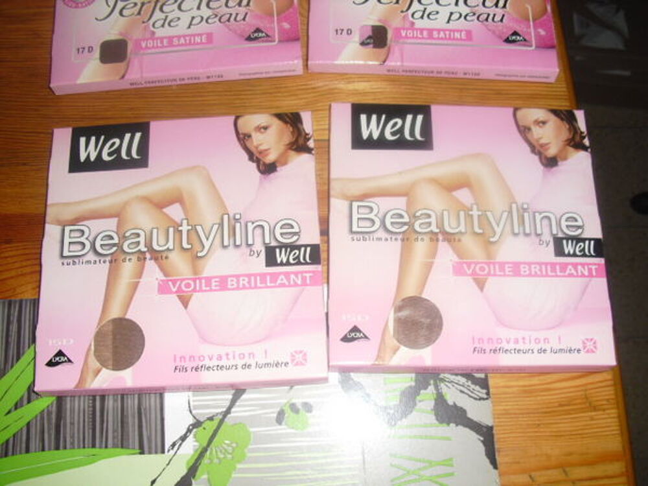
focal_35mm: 36
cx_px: 324
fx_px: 674
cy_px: 243
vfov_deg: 39.7
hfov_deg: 51.4
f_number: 3.1
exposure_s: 1/60
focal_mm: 6.3
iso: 100
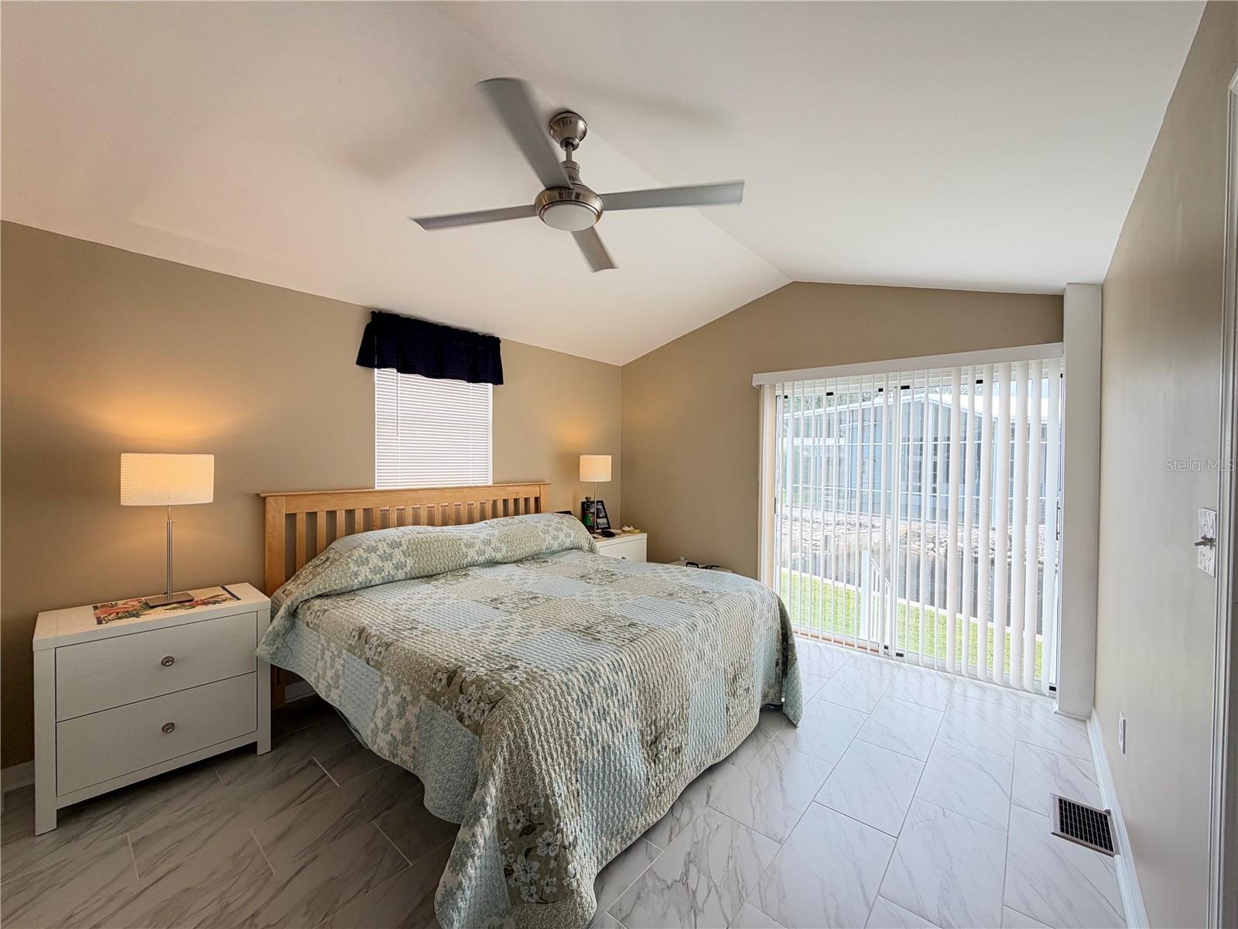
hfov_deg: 102.1
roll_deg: +0.0
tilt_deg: -0.4
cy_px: 464
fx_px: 501
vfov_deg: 85.7
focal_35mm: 14
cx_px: 619
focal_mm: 2.22
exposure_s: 1/121
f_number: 2.2
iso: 80
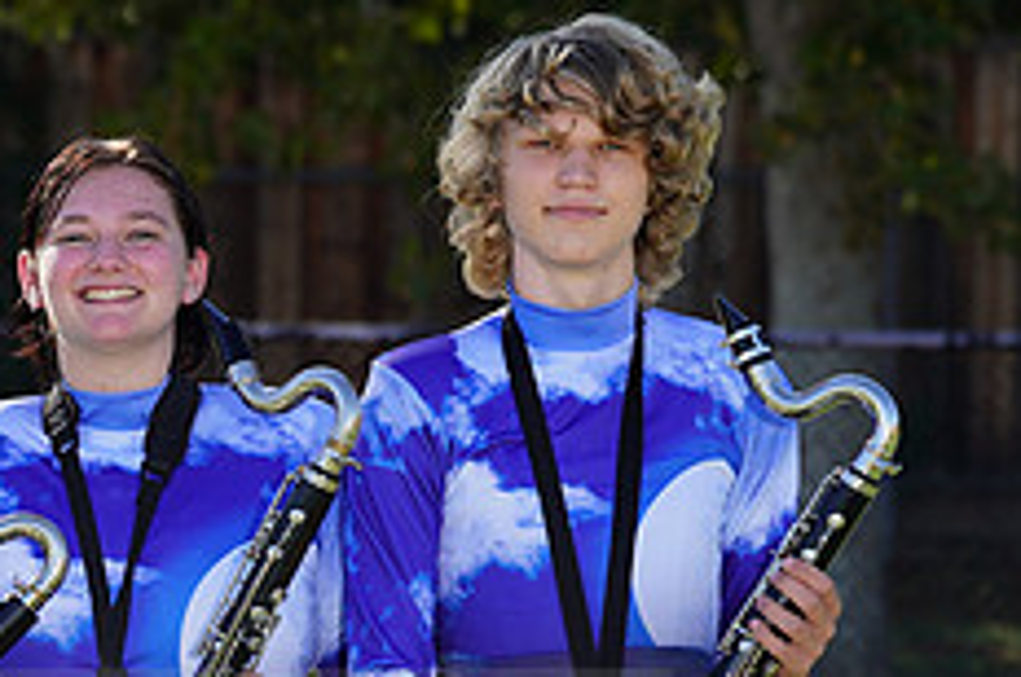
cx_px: -180
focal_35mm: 420
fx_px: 11895
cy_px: 725
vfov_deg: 3.3
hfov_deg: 4.9
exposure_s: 1/200
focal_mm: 168
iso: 100
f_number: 7.1
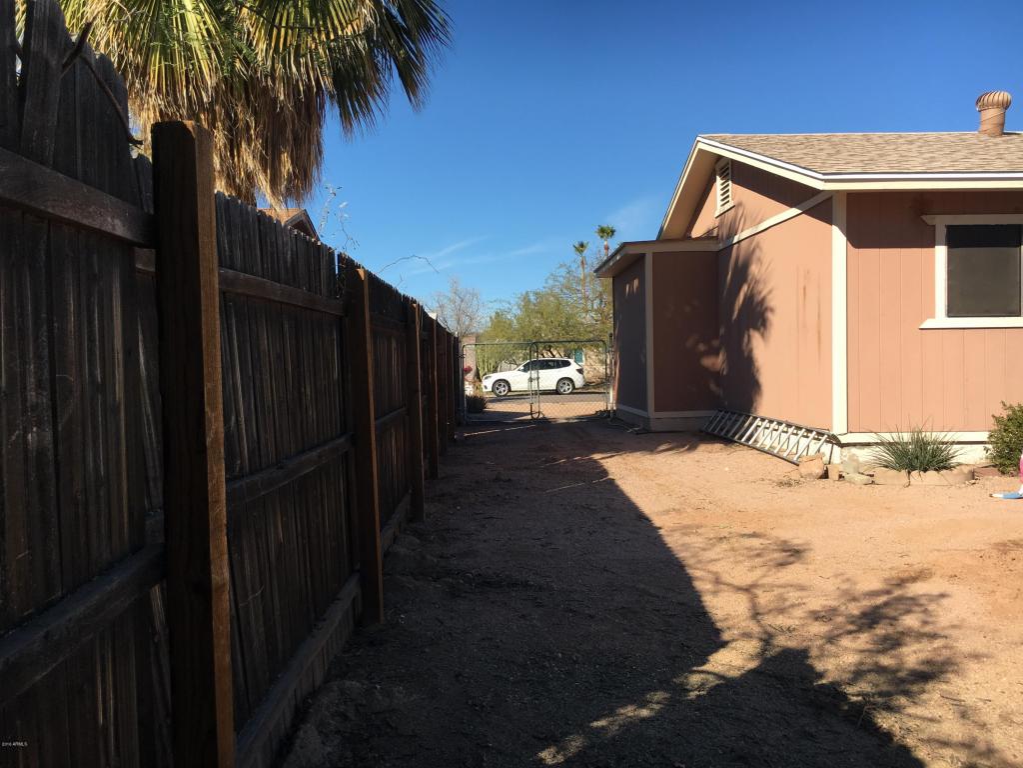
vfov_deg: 48.2
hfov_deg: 61.7
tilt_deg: -0.4
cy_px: 384
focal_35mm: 29
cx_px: 512
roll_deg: +0.5
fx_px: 857
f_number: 2.2
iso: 25
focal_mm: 4.15
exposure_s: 1/1131
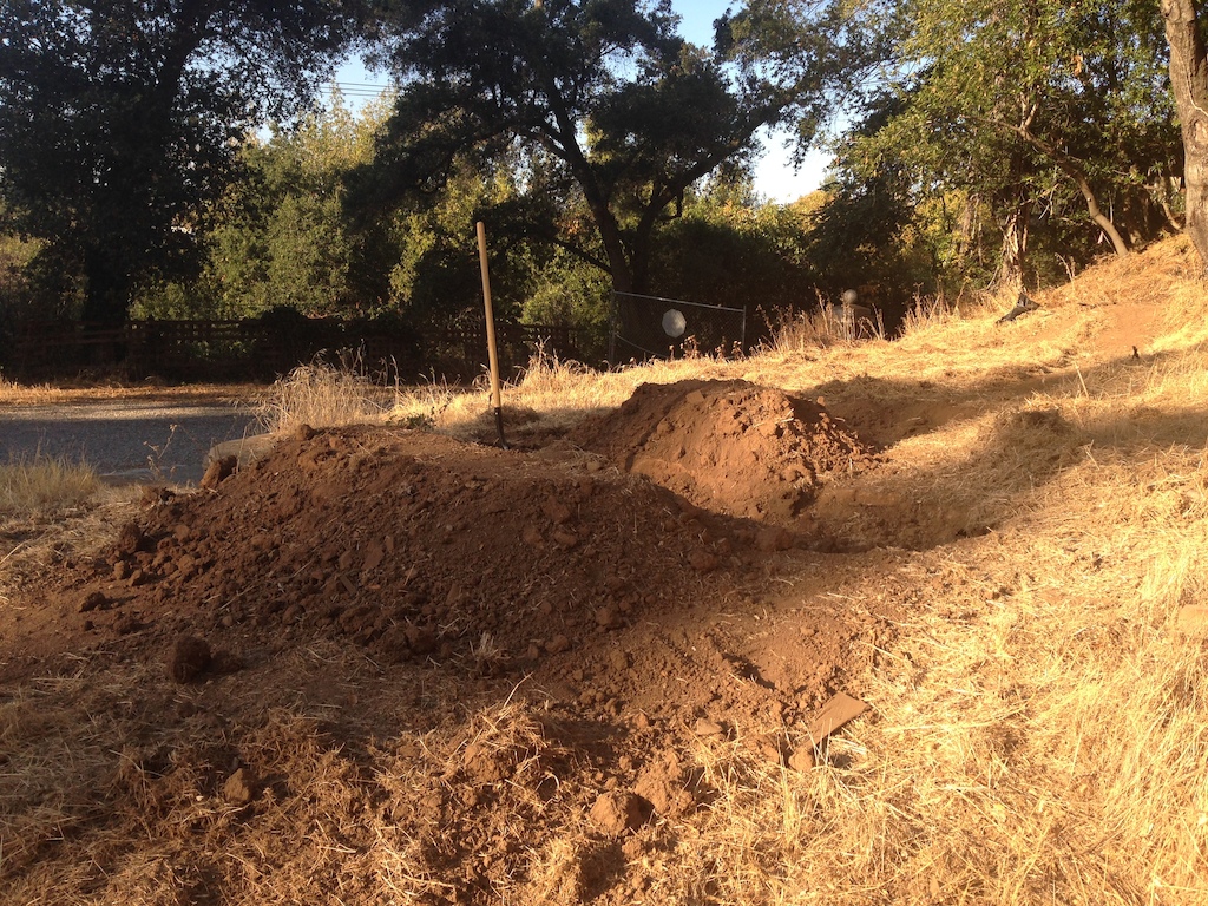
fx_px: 1152
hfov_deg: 55.4
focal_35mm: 33
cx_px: 604
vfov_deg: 42.9
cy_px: 453
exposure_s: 1/448
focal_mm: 4.12
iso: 50
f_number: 2.4
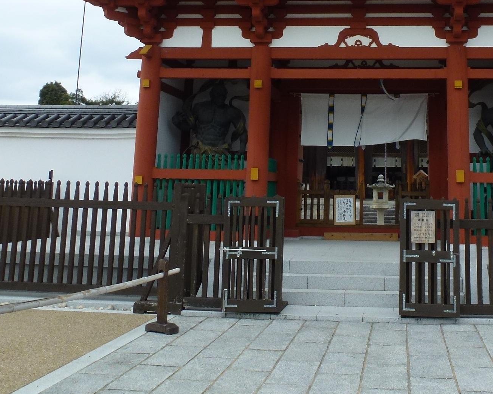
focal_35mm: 46
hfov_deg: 39.6
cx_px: 348
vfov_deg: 31.3
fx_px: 671
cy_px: 41
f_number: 4
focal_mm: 4.3
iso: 100
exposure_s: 1/320
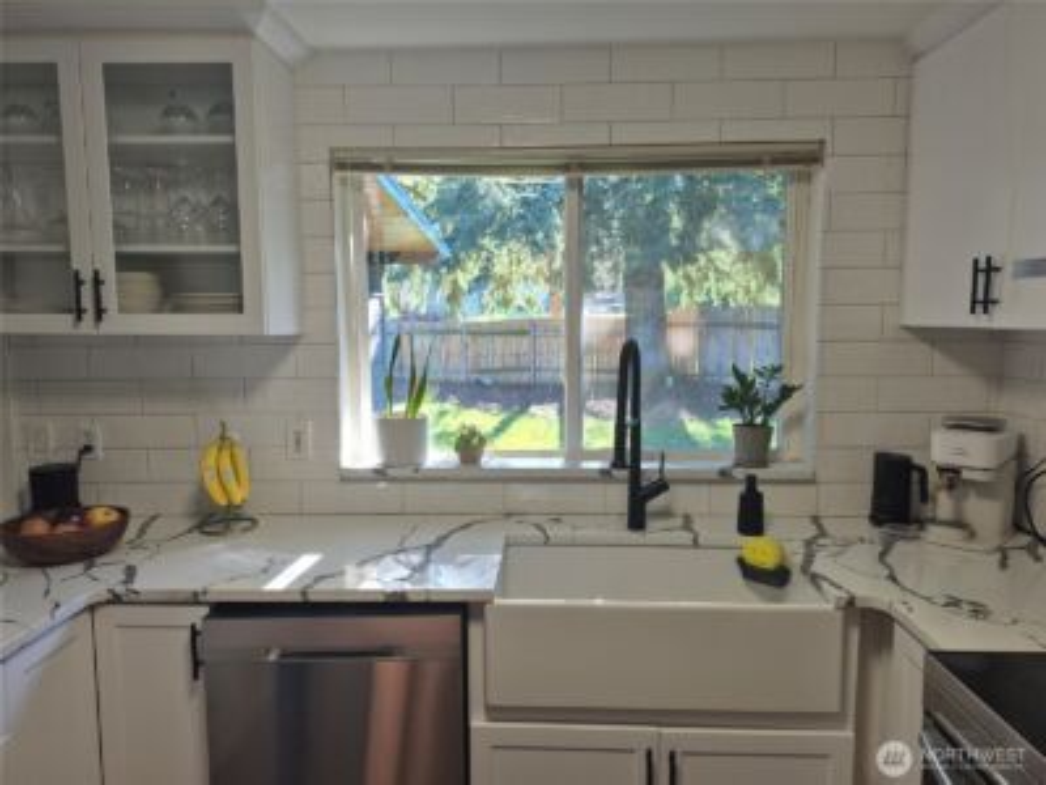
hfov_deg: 73.9
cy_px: 392
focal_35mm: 23
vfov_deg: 58.9
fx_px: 695
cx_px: 523
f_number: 1.8
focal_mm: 5.4
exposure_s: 1/120
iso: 80
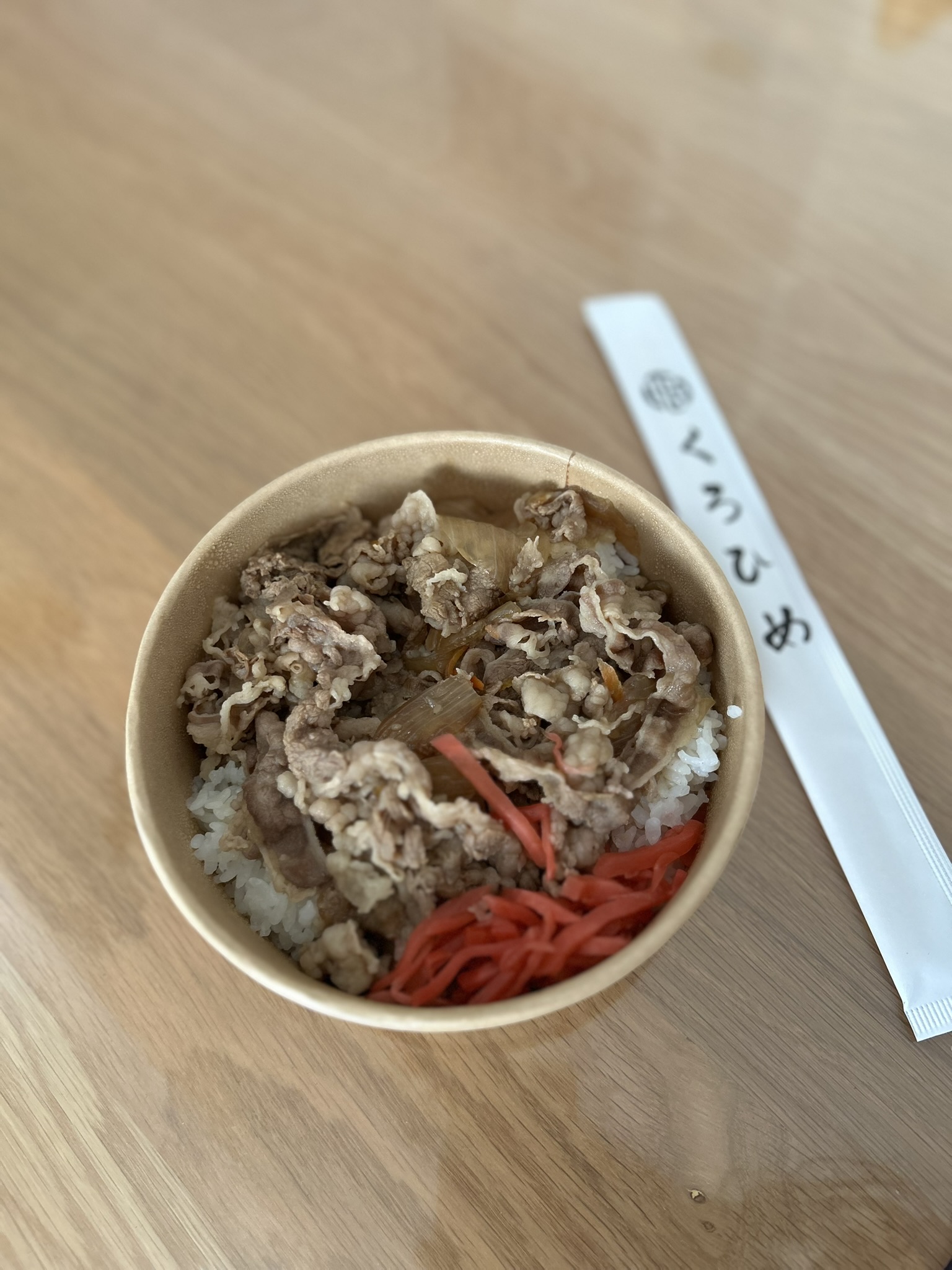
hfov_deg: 53.1
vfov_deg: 67.3
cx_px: 476
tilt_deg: -63.4
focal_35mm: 26
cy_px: 635
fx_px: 953
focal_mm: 5.7
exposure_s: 1/63
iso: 125
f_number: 1.5
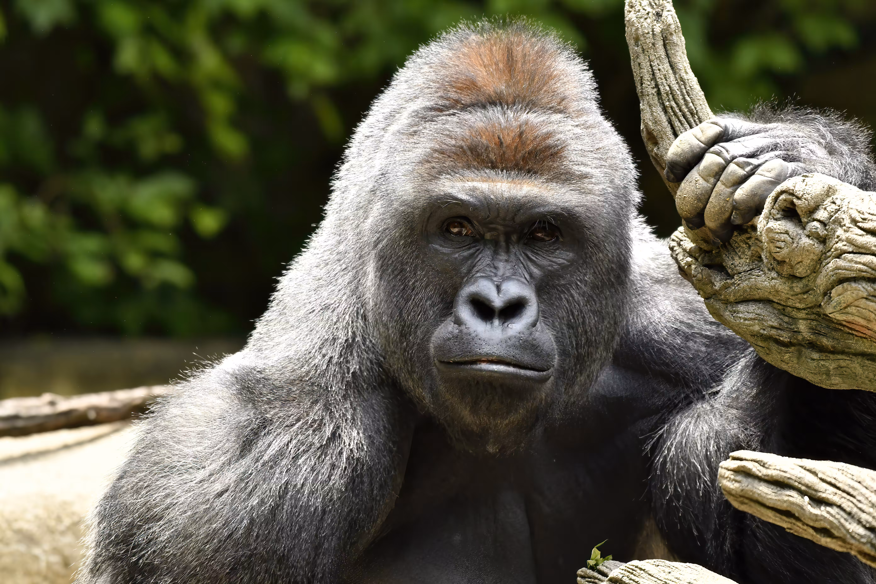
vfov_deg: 3.1
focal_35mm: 450
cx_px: 438
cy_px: 292
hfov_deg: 4.6
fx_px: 10949
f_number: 5.6
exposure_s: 1/320
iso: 800
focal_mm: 300
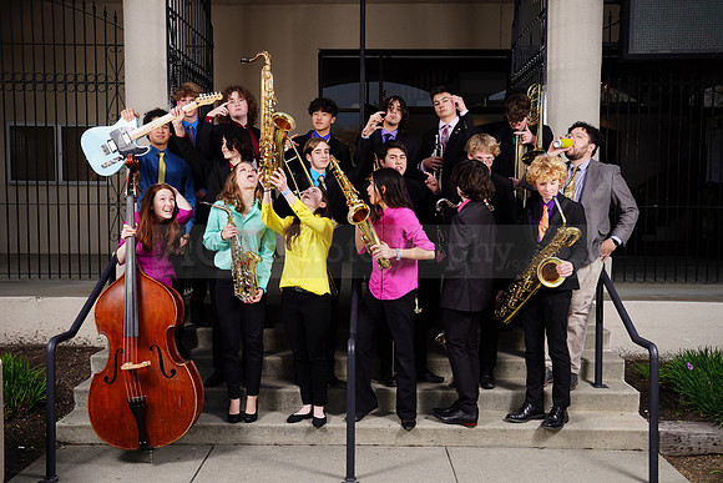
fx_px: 743
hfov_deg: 51.9
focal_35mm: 37
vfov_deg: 36.0
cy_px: 242
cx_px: 362
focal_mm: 37
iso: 100
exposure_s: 1/200
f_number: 6.3
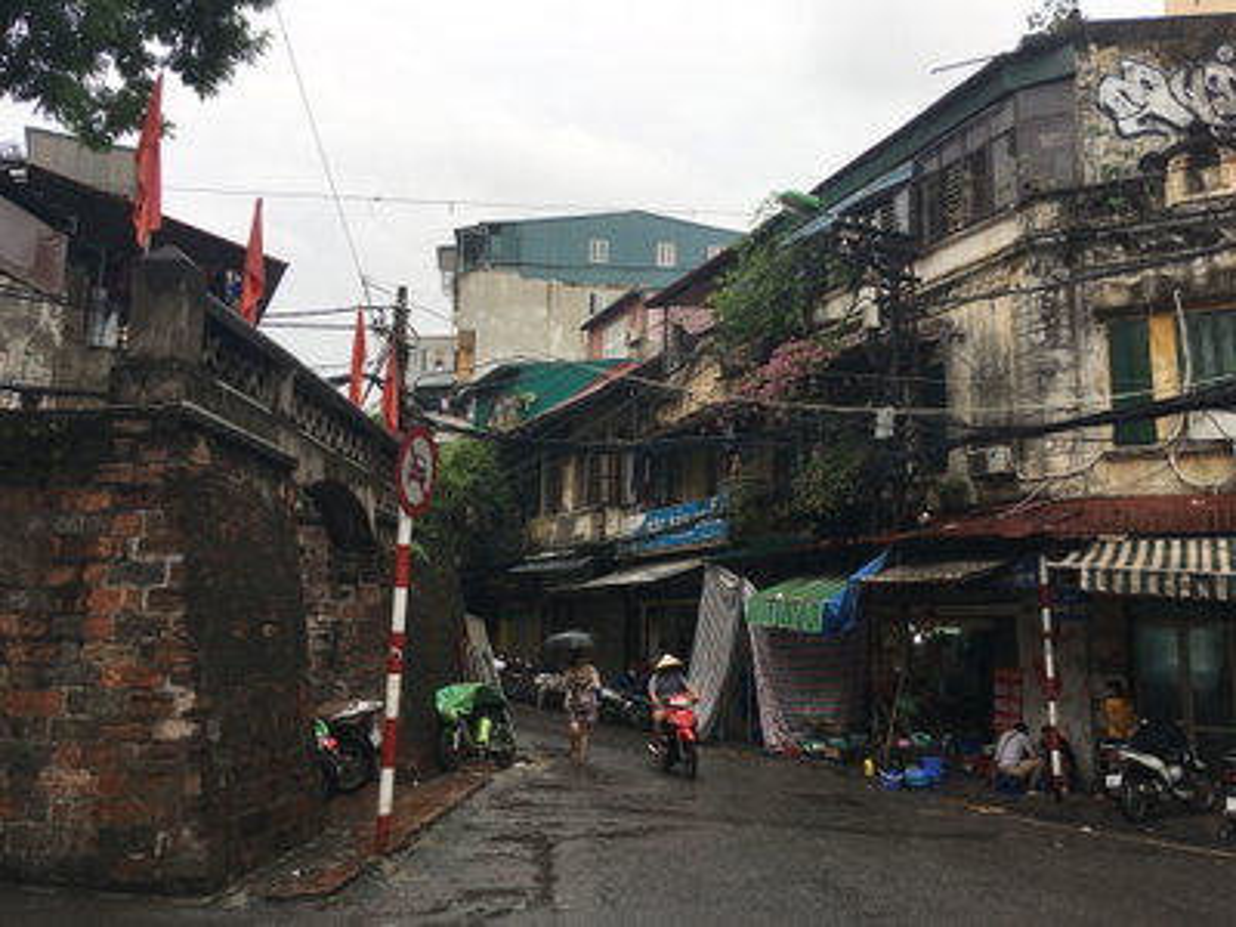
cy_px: 464
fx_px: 1035
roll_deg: -2.0
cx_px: 618
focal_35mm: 29
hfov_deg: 61.7
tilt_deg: +10.0
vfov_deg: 48.2
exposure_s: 1/292
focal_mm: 4.15
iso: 25
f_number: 2.2
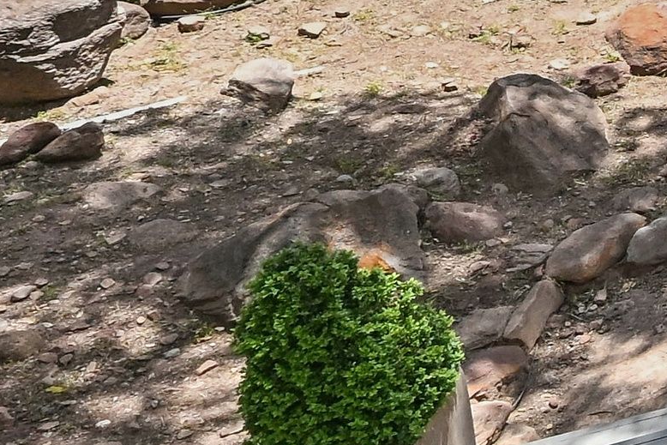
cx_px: 1749
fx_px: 1501
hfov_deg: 13.6
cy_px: -389
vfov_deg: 14.5
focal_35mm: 81
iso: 1600
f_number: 9
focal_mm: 14
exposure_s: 1/1250
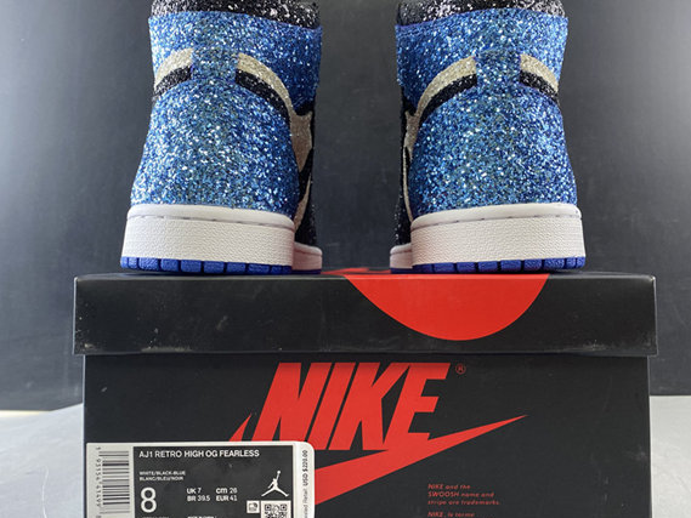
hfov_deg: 56.8
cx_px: 347
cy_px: 251
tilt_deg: +3.1
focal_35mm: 32
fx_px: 639
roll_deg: +0.9
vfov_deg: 44.2
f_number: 1.8
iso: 160
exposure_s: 1/50
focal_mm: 4.25
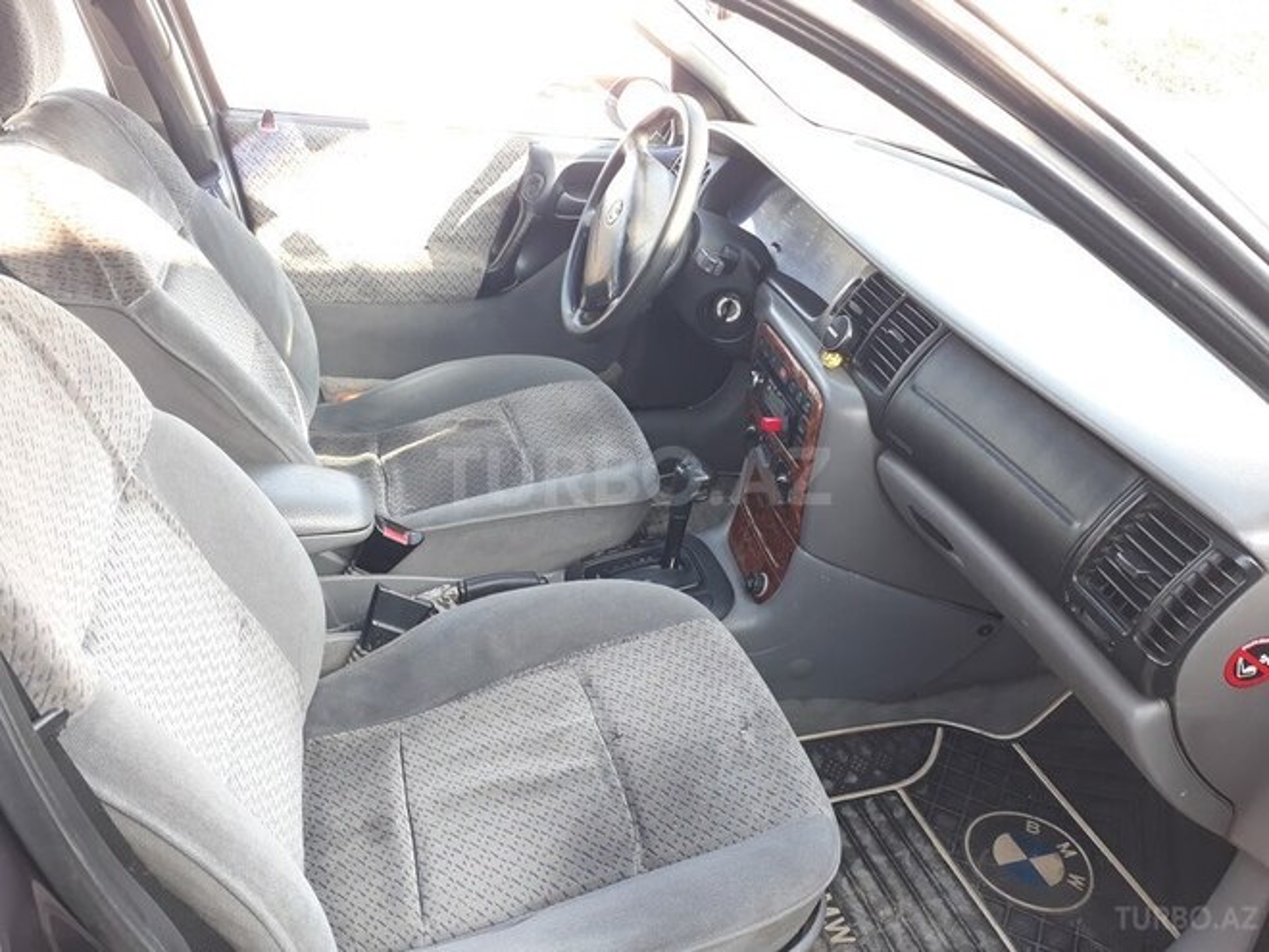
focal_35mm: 27
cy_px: 476
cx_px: 634
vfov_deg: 51.4
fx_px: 990
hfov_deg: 65.3
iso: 40
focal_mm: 3.6
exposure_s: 1/33
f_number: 1.9
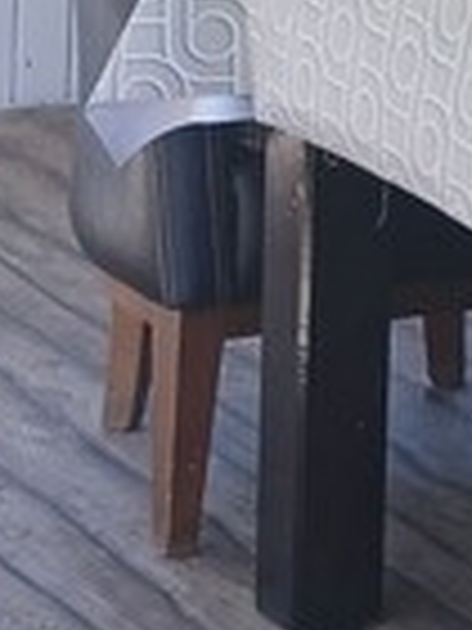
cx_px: 1227
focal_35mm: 190
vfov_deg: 10.2
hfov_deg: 7.2
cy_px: -220
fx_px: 3454
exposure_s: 1/100
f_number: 1.8
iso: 32
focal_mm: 3.98
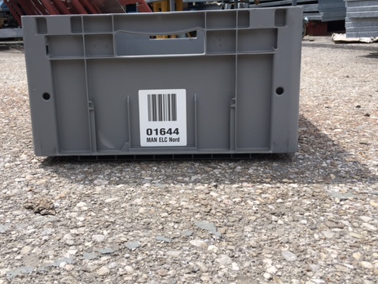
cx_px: 160
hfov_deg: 46.6
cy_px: 122
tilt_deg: -12.6
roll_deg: +1.7
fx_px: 437
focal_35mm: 40
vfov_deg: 35.9
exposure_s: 1/1040
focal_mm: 4.15
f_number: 2.2
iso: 25
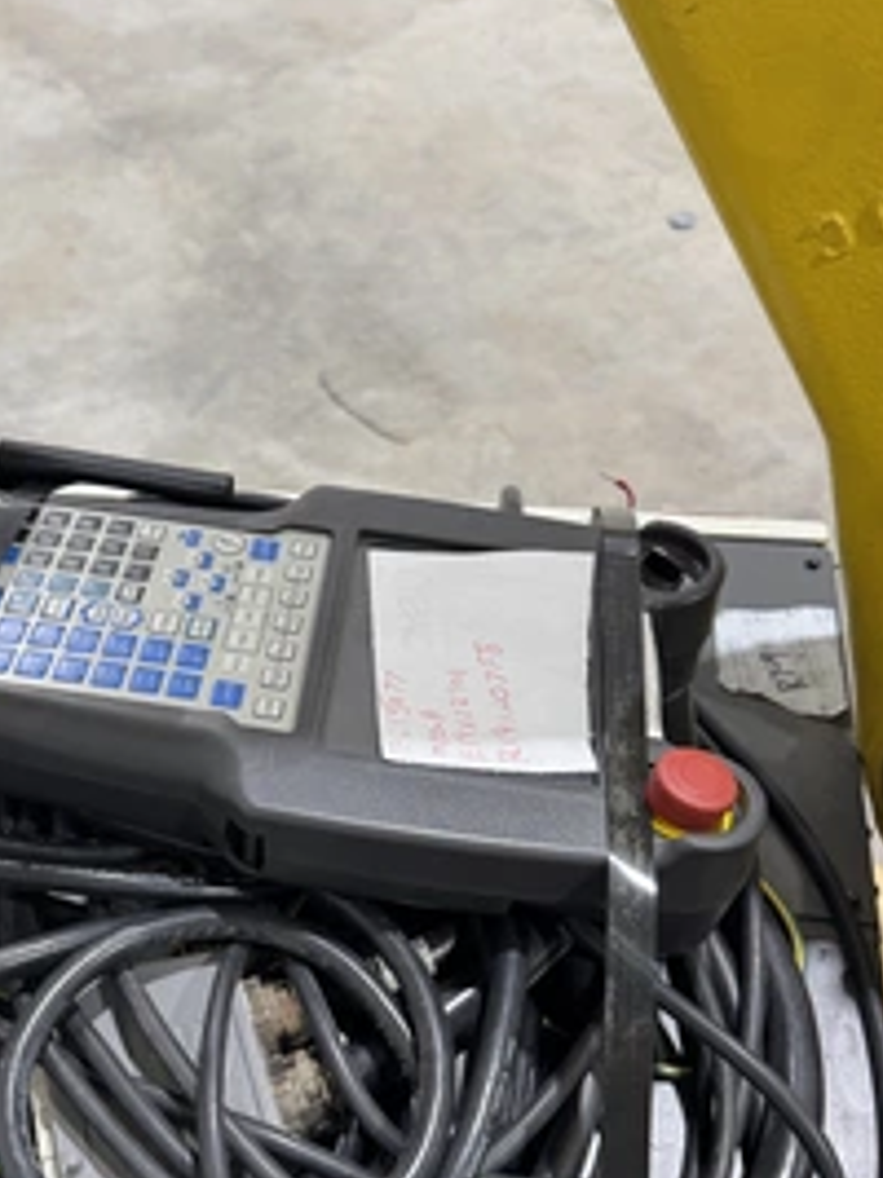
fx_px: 1225
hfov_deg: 39.2
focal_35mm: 36
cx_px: 300
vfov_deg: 51.2
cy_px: 671
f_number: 1.78
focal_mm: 6.76
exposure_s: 1/120
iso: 160
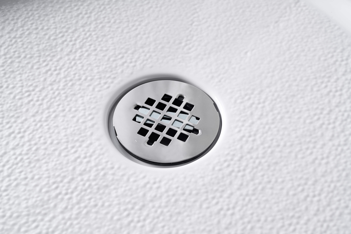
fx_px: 653
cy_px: 117
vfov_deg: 20.3
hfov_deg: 30.1
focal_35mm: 67
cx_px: 176
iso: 100
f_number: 10
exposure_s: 1/125
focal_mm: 67
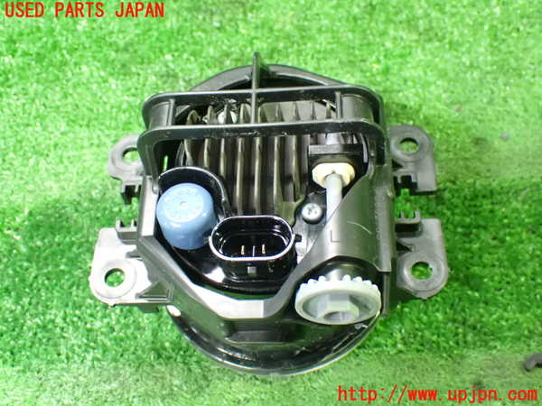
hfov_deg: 40.4
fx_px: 736
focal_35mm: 47
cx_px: 271
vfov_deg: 30.9
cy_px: 203
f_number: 3.1
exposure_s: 1/30
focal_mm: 8.4
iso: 1600
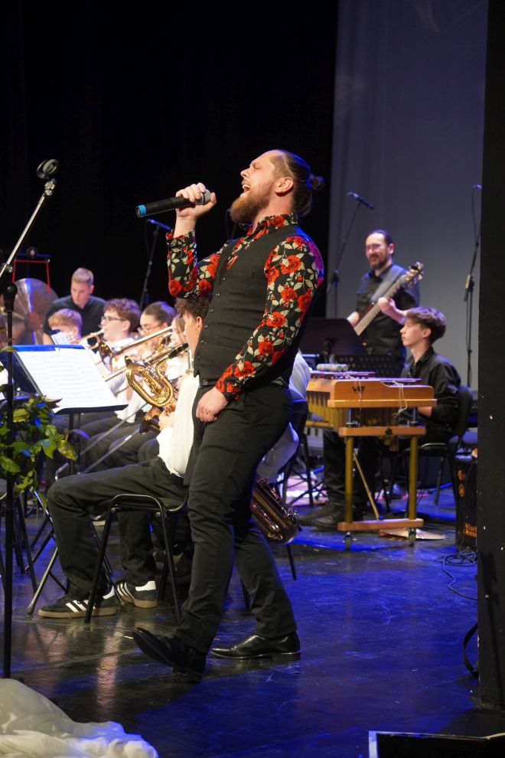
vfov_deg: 27.0
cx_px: 252
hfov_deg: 18.2
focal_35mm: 75
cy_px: 379
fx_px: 1578
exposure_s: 1/125
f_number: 3.2
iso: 2000
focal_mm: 50
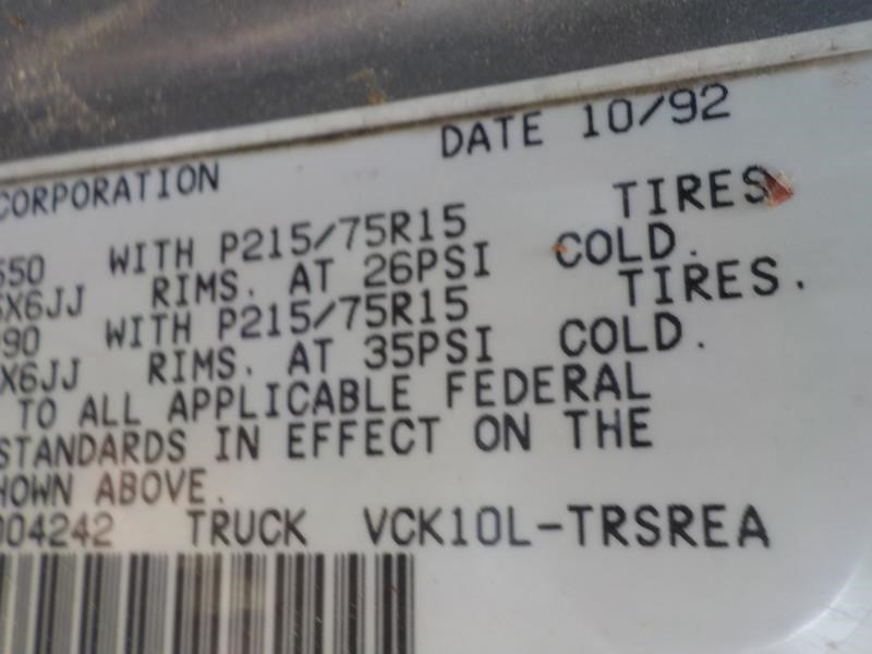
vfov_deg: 46.8
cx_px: 436
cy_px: 327
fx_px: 756
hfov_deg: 60.0
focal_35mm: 30
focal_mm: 4.1
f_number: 3.3
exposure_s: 1/50
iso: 125
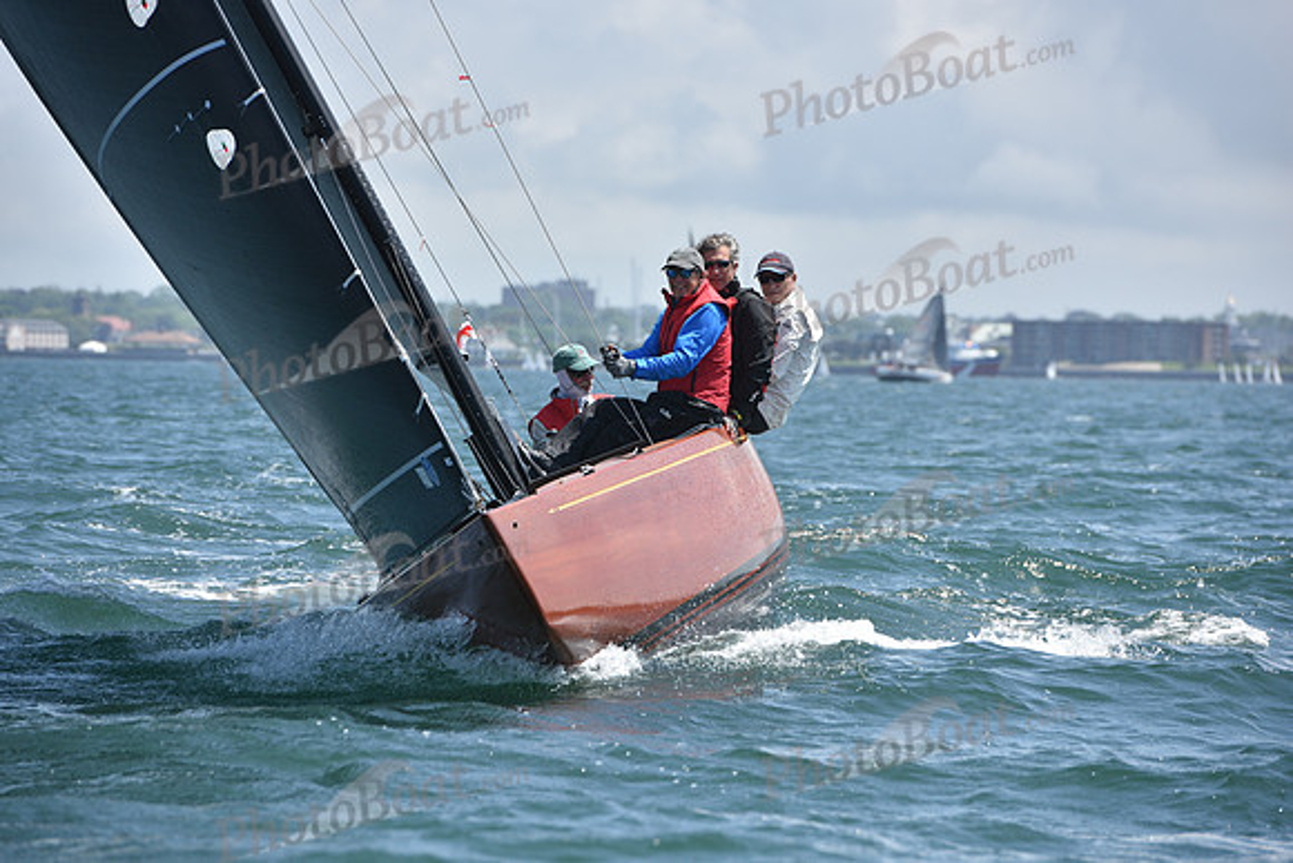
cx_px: 646
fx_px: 7185
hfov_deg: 10.3
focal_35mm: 200
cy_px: 432
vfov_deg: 6.9
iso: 250
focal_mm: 200
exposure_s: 1/1250
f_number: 6.3
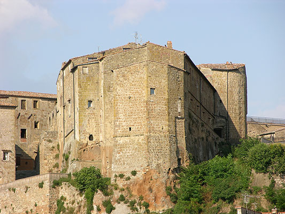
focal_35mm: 280
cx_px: 142
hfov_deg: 7.1
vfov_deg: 5.3
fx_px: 2306
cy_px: 107
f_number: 5.3
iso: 50
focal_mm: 71.2
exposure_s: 1/250
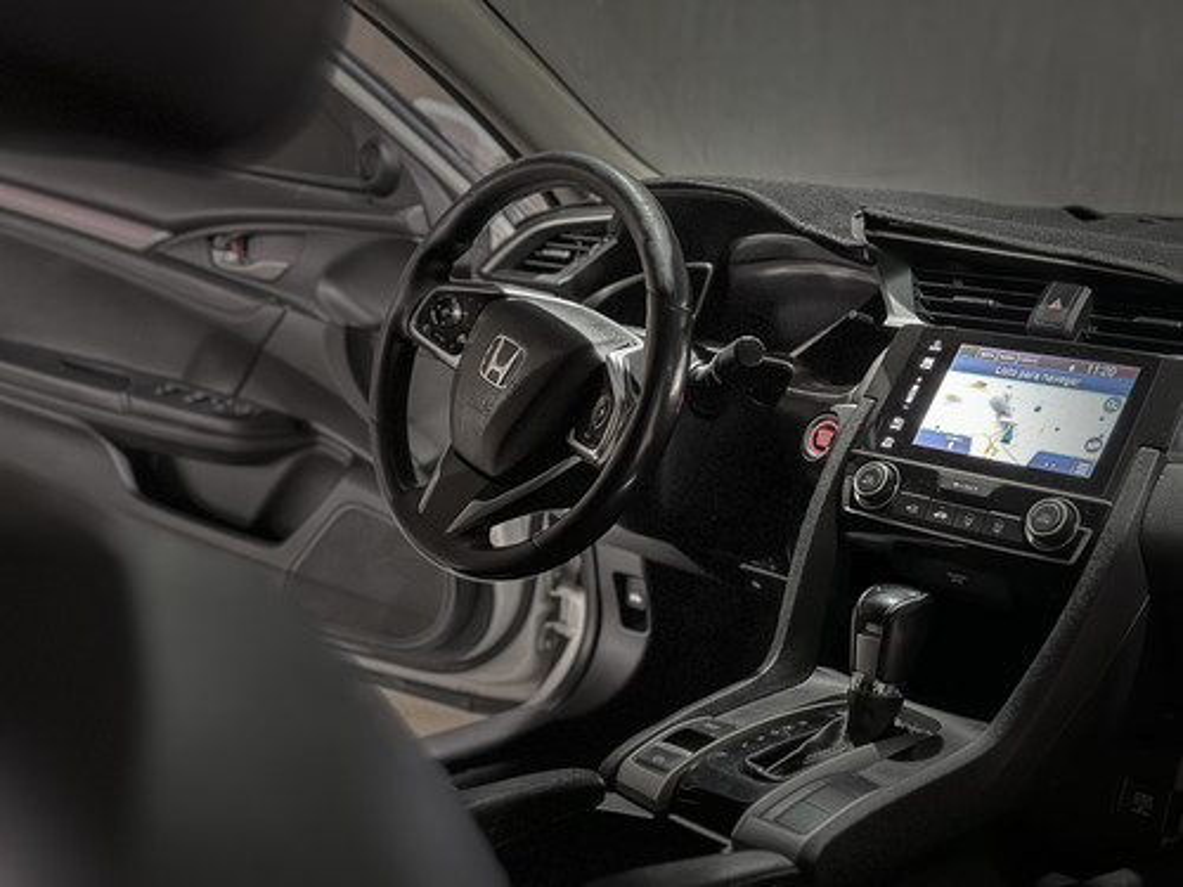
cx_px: 592
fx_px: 1640
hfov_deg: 39.7
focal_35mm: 48
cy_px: 444
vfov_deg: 30.3
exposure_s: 1/30
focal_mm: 6.86
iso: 800
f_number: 1.8
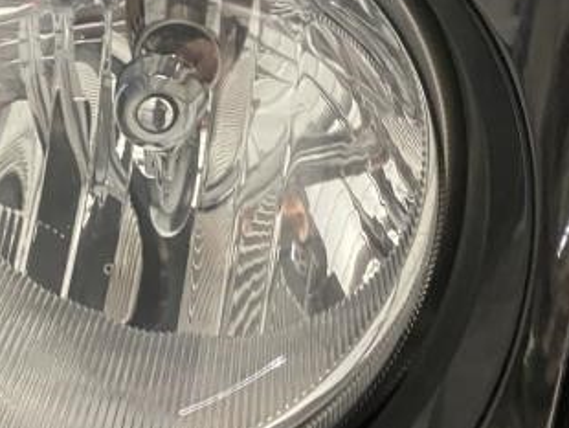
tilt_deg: -30.0
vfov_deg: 22.0
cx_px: 99
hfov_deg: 28.2
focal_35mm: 67
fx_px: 1102
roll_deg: +0.3
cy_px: 198
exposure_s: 1/30
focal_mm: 4.25
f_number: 1.8
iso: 640
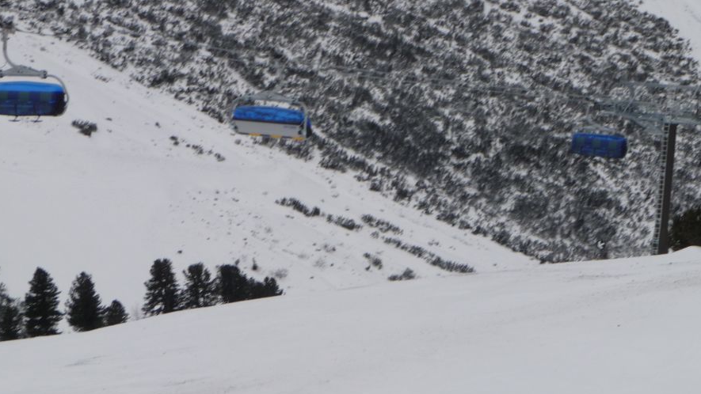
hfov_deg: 17.7
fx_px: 2249
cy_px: 163
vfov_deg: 10.0
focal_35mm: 121
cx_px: 337
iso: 100
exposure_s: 1/250
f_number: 4.7
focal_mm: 16.3
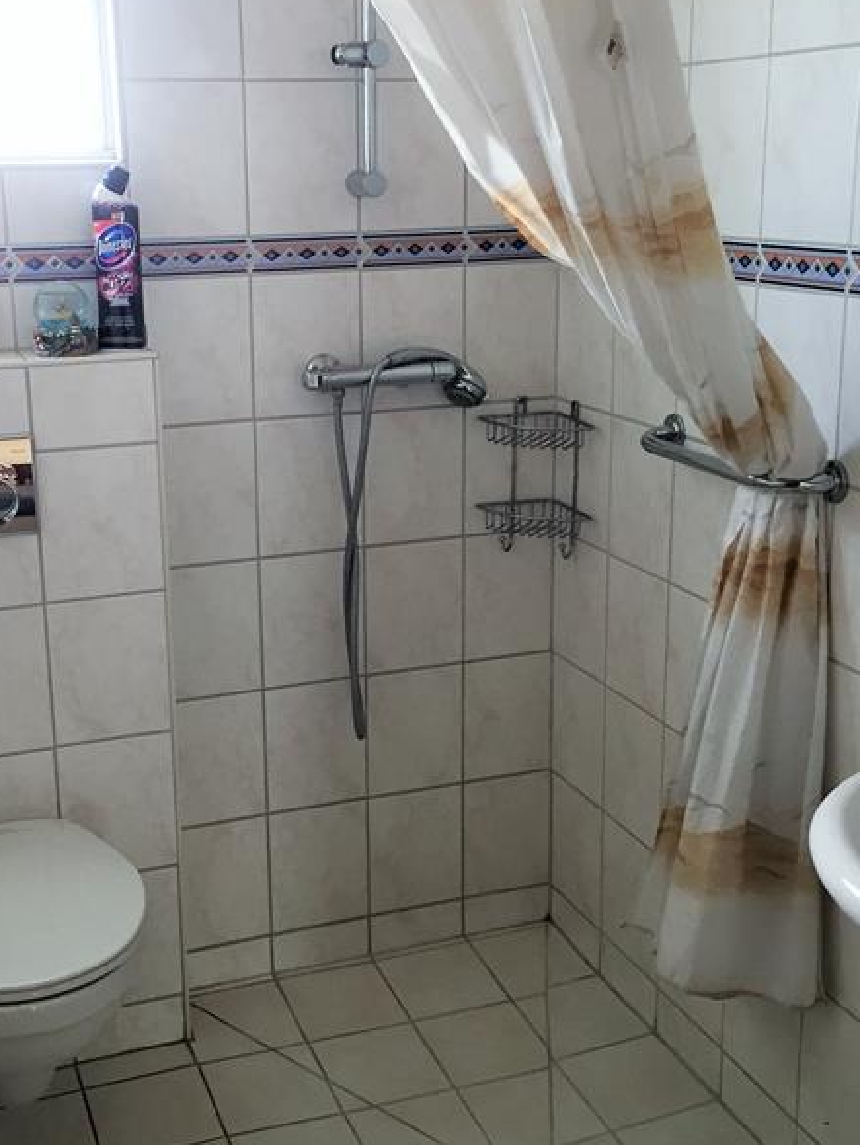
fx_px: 1324
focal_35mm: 40
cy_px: 548
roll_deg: -1.3
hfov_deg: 35.8
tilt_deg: -15.1
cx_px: 330
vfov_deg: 46.8
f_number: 2.2
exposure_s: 1/33
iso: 50
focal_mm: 4.15
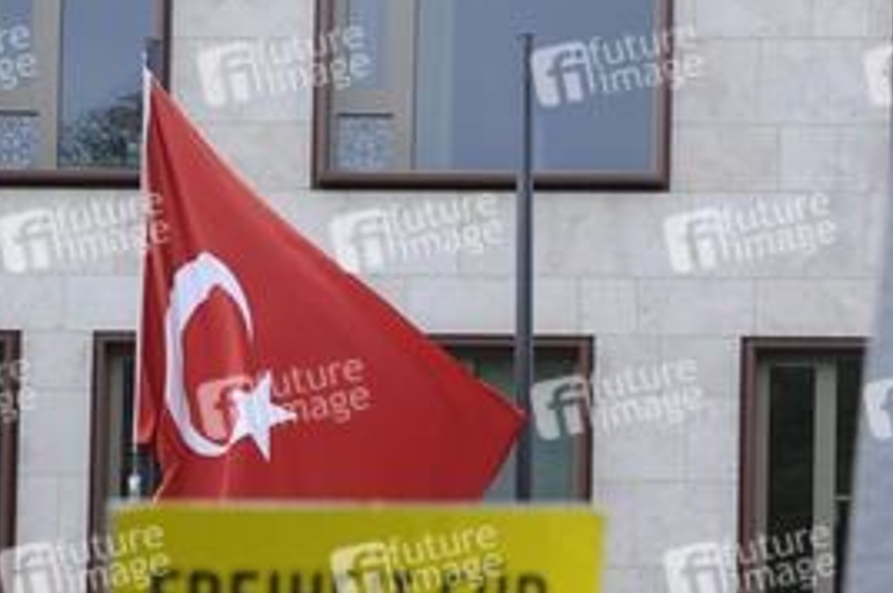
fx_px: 5624
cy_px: 483
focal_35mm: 227
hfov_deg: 9.1
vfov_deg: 6.0
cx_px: 327
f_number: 5.6
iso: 640
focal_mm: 135
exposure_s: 1/1000
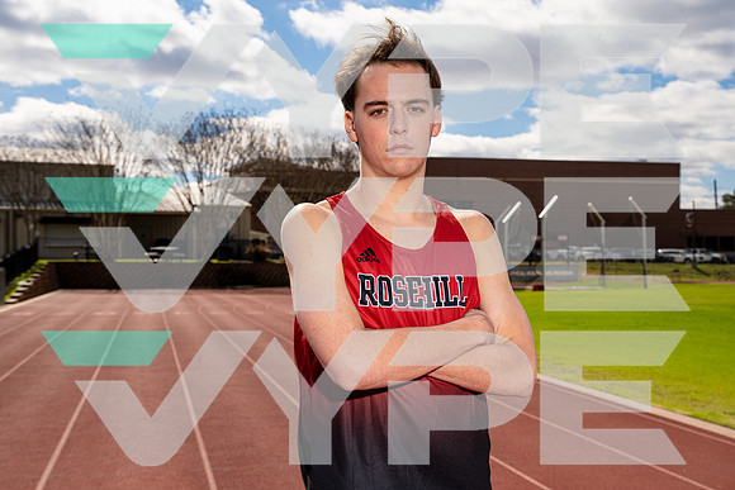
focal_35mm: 55
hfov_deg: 36.2
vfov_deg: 24.6
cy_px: 245
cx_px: 368
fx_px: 1123
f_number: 9
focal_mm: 55
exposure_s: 1/250
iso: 100
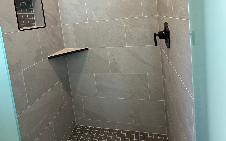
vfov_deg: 55.1
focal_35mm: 20
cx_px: 113
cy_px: 27
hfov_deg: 85.1
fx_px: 123
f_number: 2.2
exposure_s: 1/60
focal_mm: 2.22
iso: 250
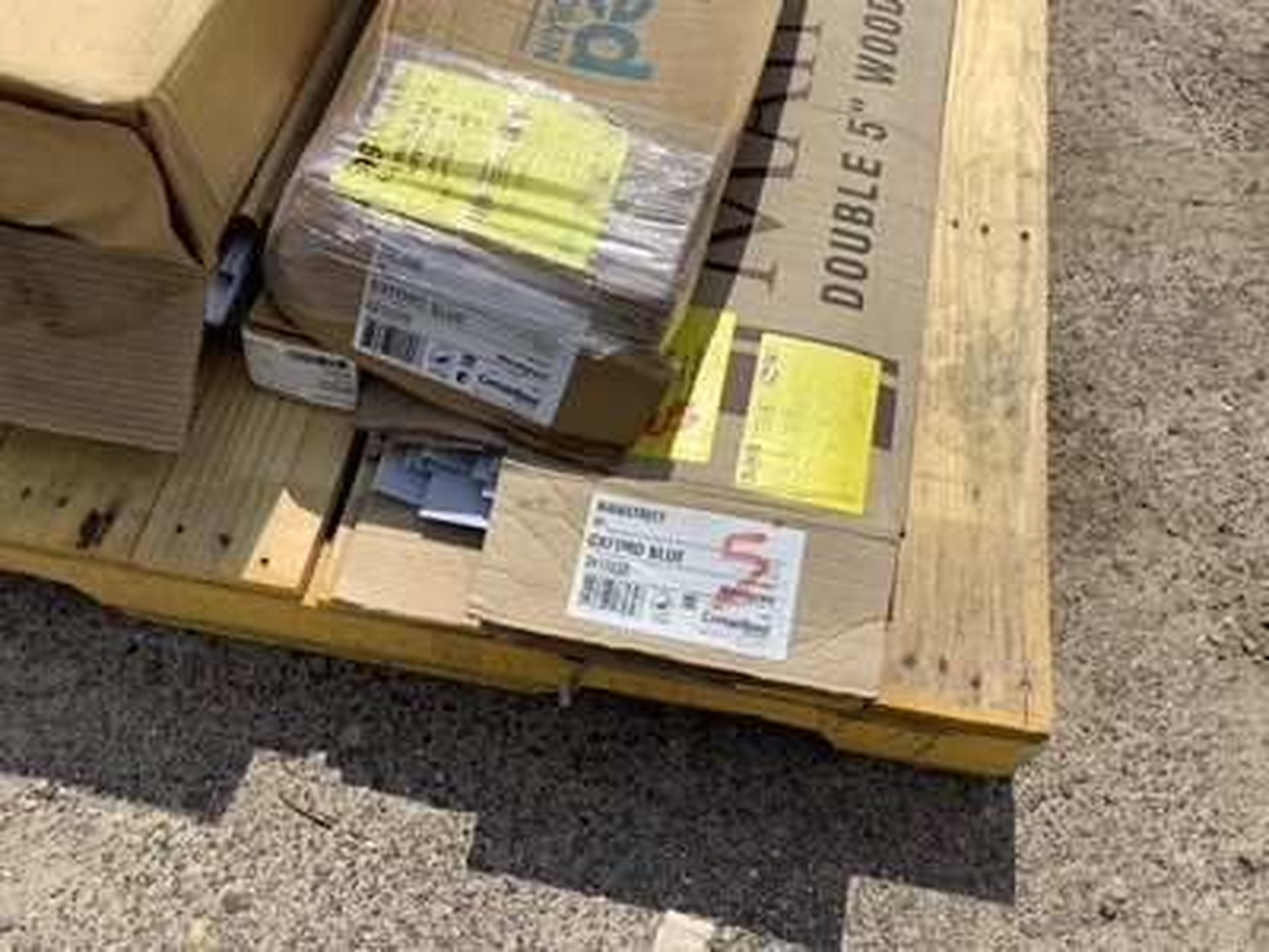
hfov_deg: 58.4
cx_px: 634
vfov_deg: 45.4
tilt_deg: -61.1
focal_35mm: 31
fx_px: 1136
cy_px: 476
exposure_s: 1/3268
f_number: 2.4
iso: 25
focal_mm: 3.3
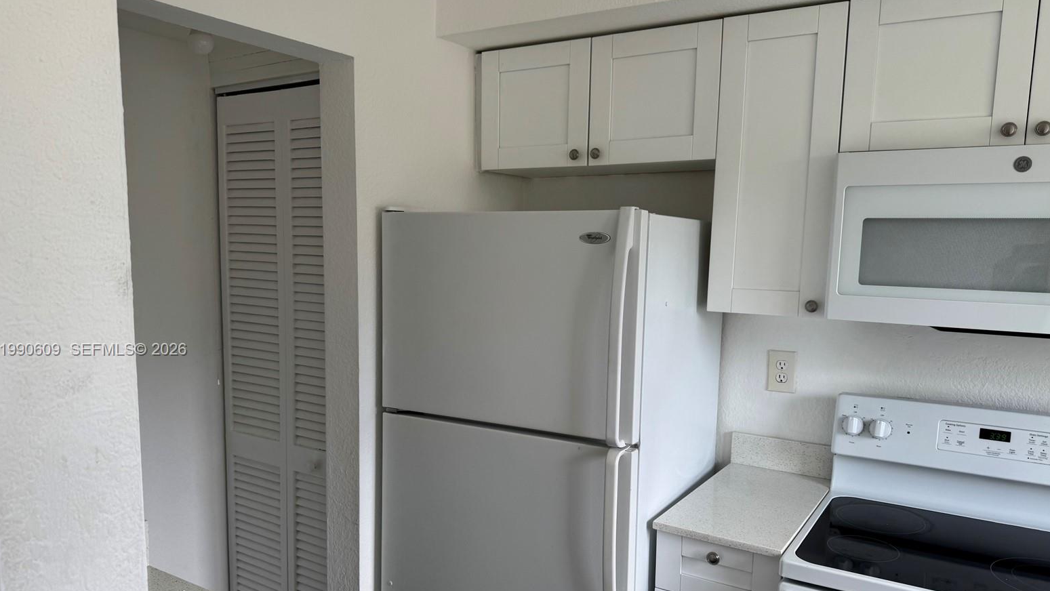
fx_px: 752
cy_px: 350
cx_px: 518
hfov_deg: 69.8
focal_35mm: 27
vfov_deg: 42.7
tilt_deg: -7.8
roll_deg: -1.8
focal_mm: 6.76
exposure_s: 1/121
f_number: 1.78
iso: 64
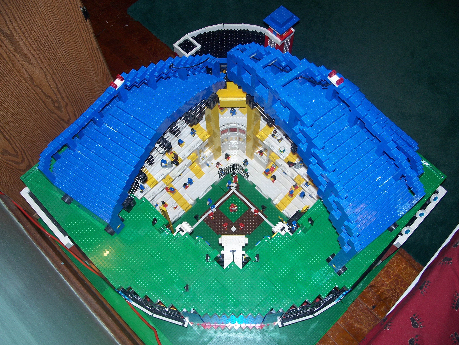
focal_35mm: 37
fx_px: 491
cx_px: 230
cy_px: 172
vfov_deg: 38.7
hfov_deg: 50.1
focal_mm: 7.8
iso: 125
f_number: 2.8
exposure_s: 1/60
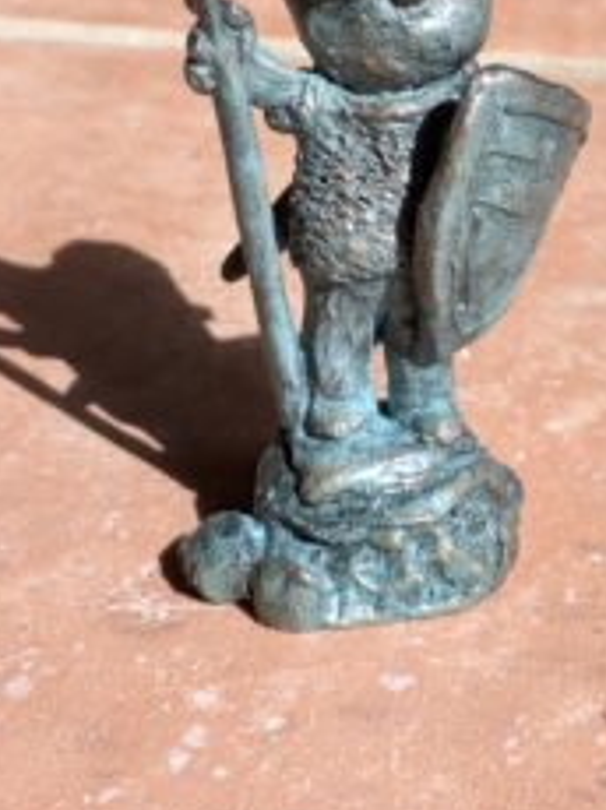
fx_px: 2245
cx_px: 373
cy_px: 99
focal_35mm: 96
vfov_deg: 20.1
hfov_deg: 15.4
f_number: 1.89
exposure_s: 1/637
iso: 46
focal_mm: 5.43
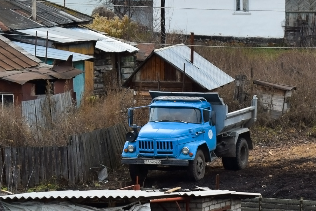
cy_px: 117
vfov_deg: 13.7
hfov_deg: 20.5
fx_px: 874
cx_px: 180
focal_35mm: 100
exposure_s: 1/125
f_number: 5.6
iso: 400
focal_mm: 55
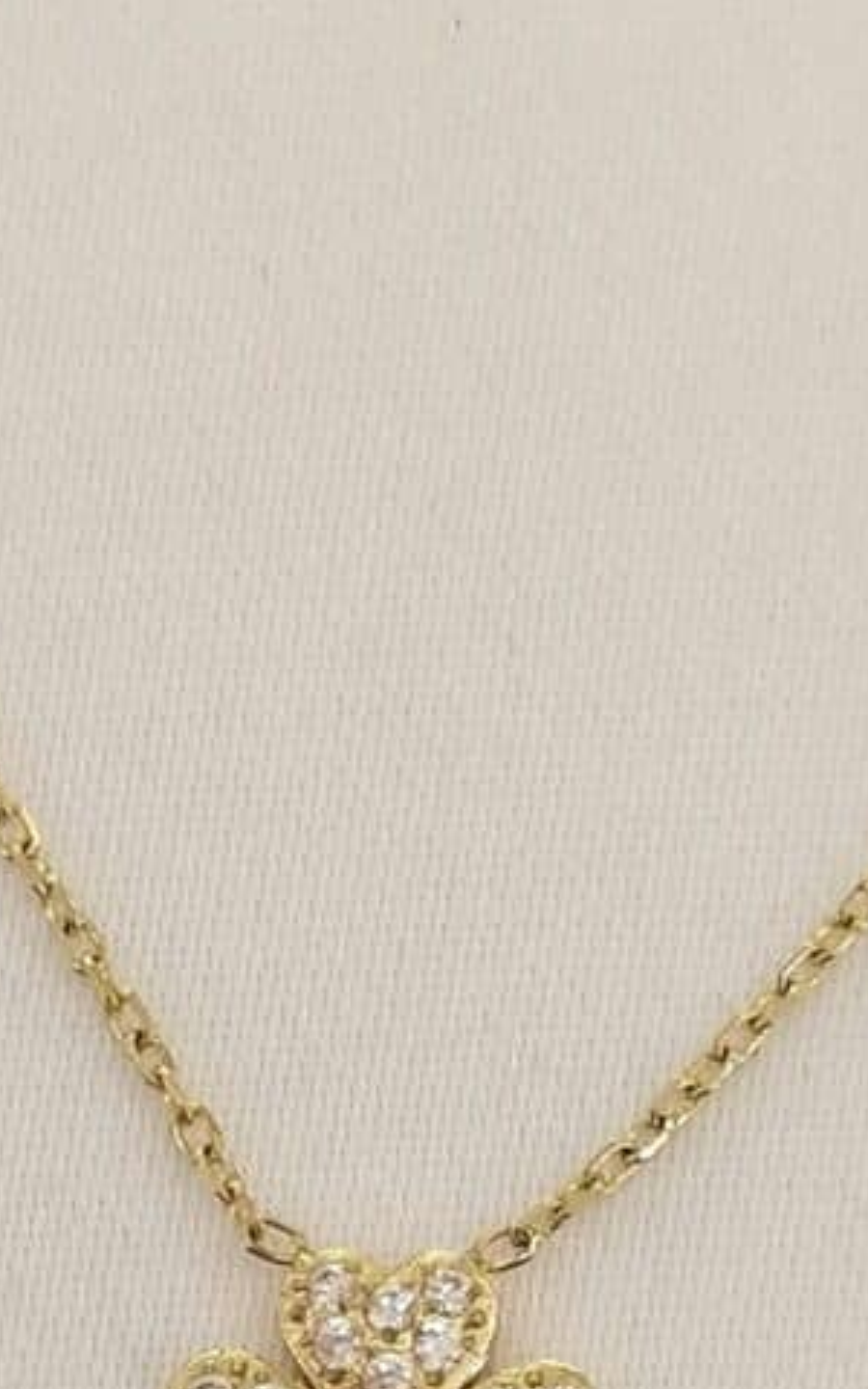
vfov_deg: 11.4
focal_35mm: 183
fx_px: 6926
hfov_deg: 7.2
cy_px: 993
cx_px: 466
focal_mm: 4.75
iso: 100
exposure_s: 1/50
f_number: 1.8
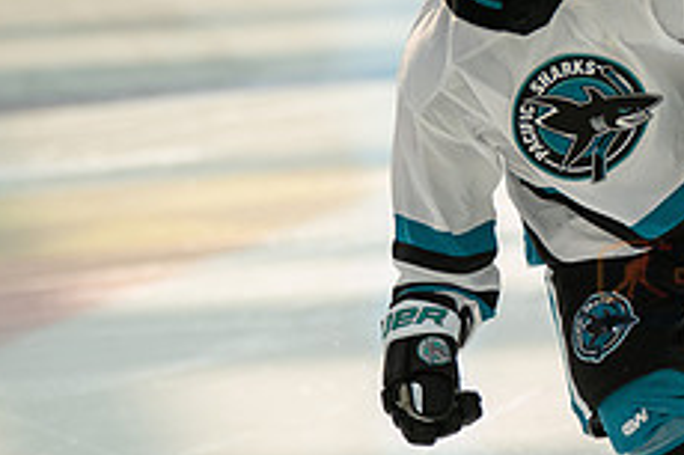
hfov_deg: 3.7
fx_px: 10594
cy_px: 281
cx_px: 726
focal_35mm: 558
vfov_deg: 2.5
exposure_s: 1/2500
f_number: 3.2
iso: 1600
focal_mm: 221
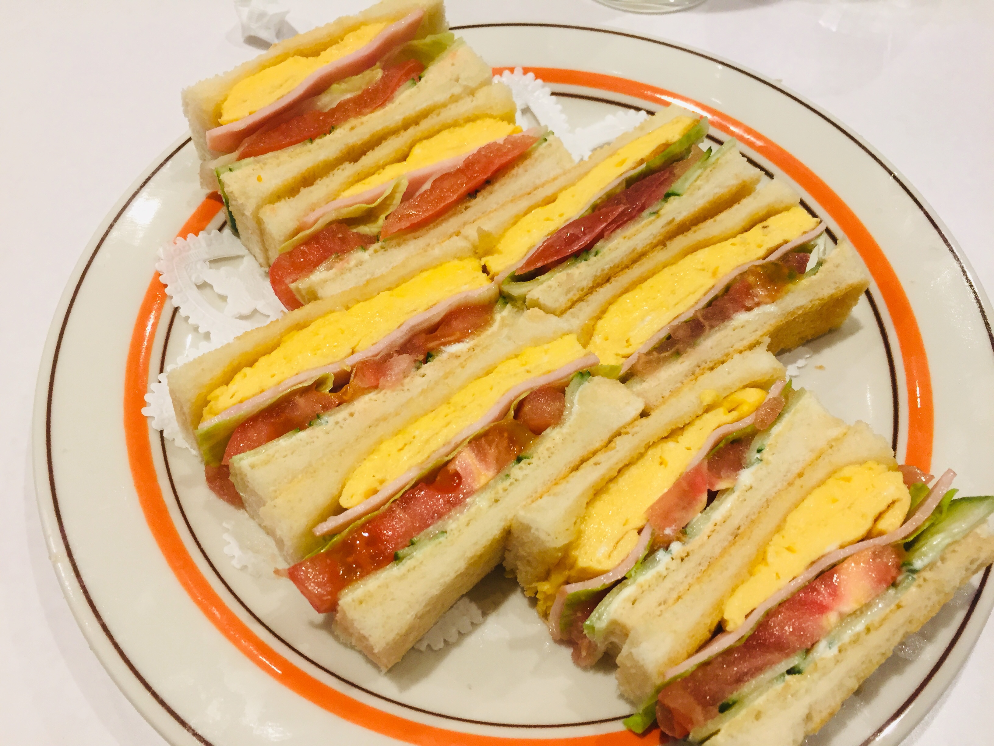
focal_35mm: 29
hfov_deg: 61.7
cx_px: 497
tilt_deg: -60.3
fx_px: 833
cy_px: 373
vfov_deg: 48.2
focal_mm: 4.15
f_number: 2.2
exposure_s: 1/30
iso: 40
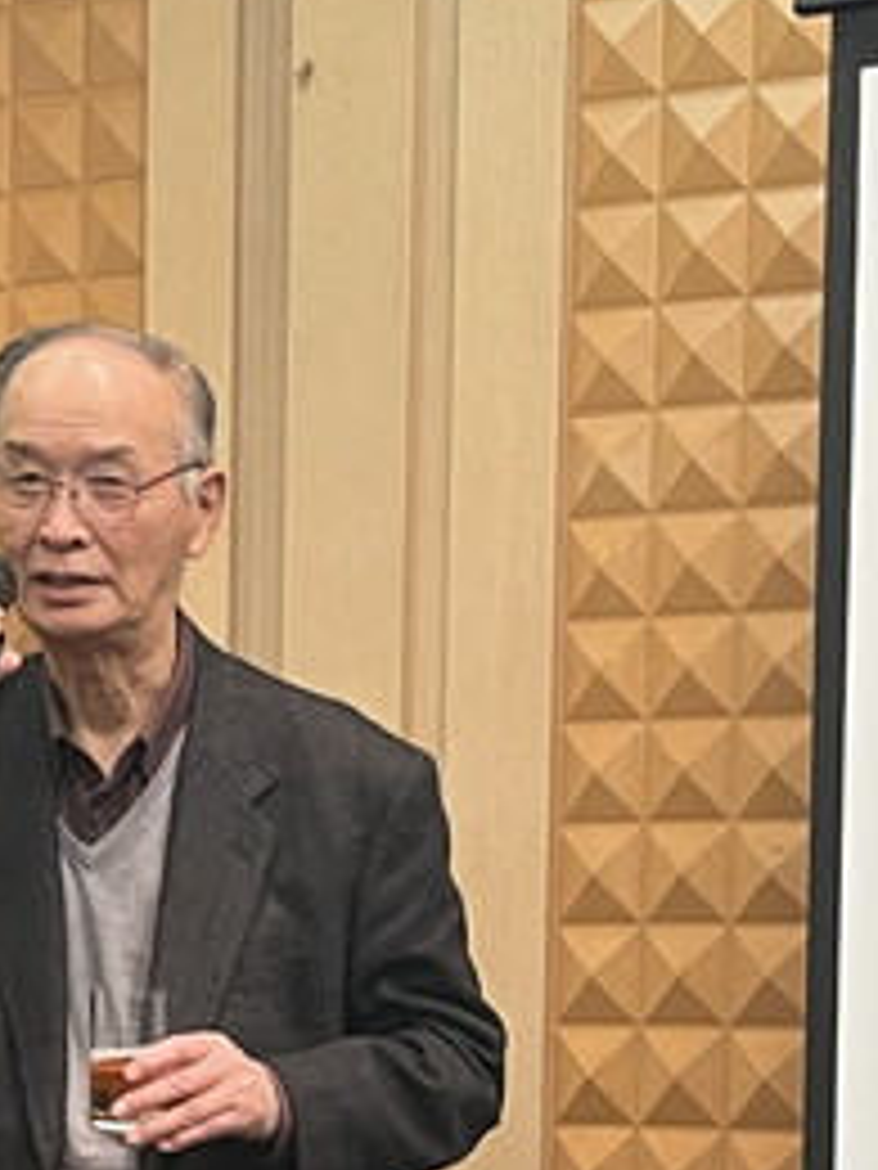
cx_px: 405
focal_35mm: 126
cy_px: 1336
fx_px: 4261
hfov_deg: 11.8
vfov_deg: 15.2
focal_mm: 5.1
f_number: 1.6
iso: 125
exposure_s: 1/50
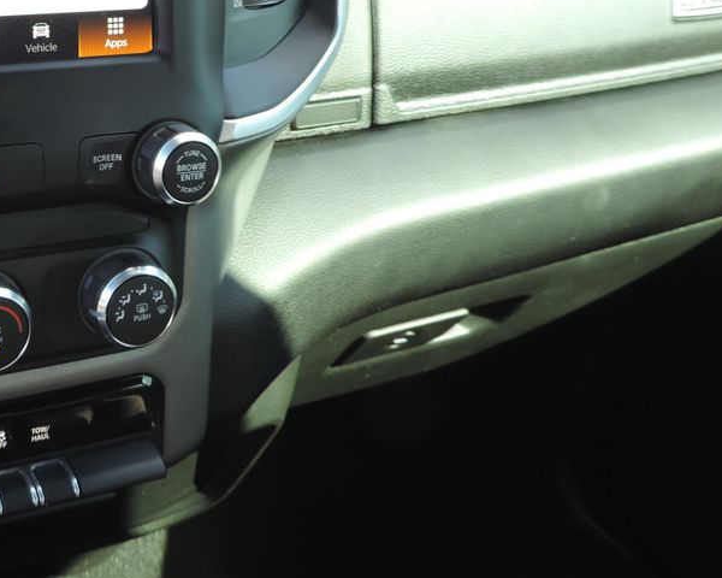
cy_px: 131
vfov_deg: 29.7
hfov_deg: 35.1
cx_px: 65
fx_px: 1068
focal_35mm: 50
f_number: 3
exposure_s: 1/30
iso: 90
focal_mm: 4.3
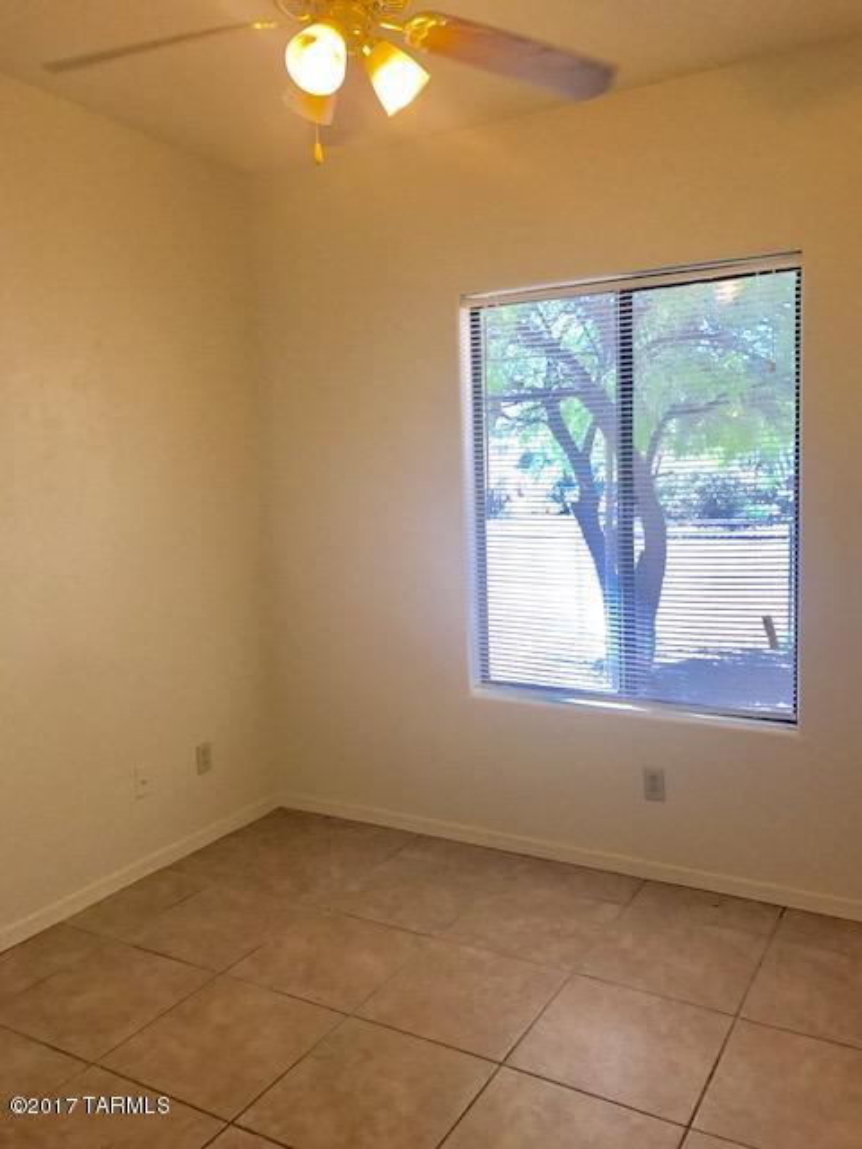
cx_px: 431
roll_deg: +1.6
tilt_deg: -5.8
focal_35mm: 28
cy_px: 574
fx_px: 930
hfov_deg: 49.7
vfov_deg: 63.4
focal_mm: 3.99
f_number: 1.8
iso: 40
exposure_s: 1/120
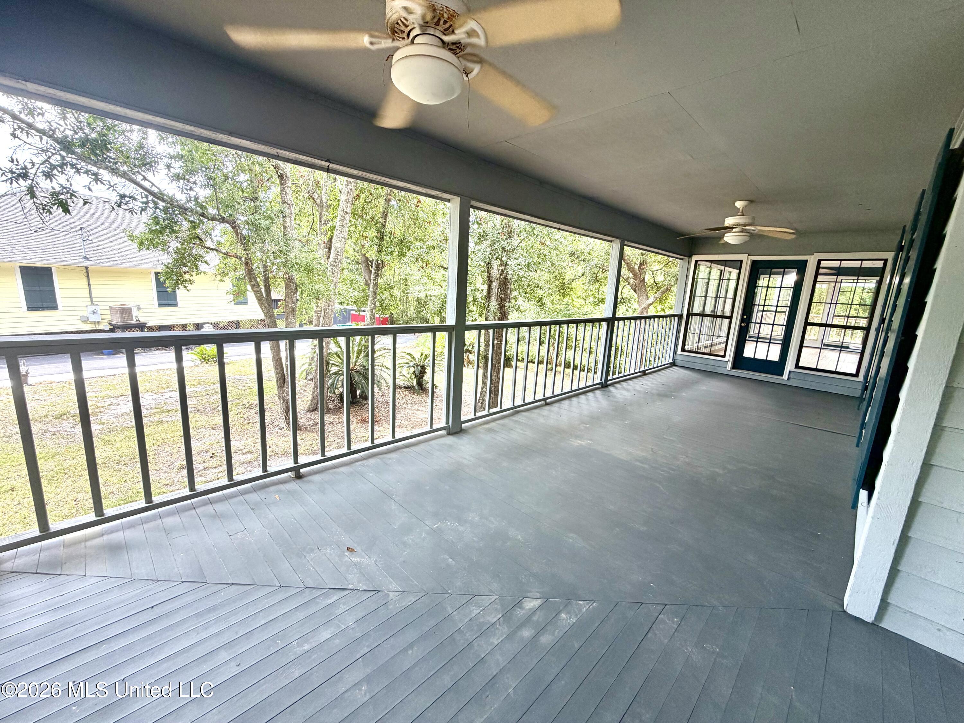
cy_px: 362
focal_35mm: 14
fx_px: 390
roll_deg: -3.3
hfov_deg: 102.1
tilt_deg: -9.9
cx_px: 482
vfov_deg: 85.7
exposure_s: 1/121
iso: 80
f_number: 2.2
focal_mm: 2.22
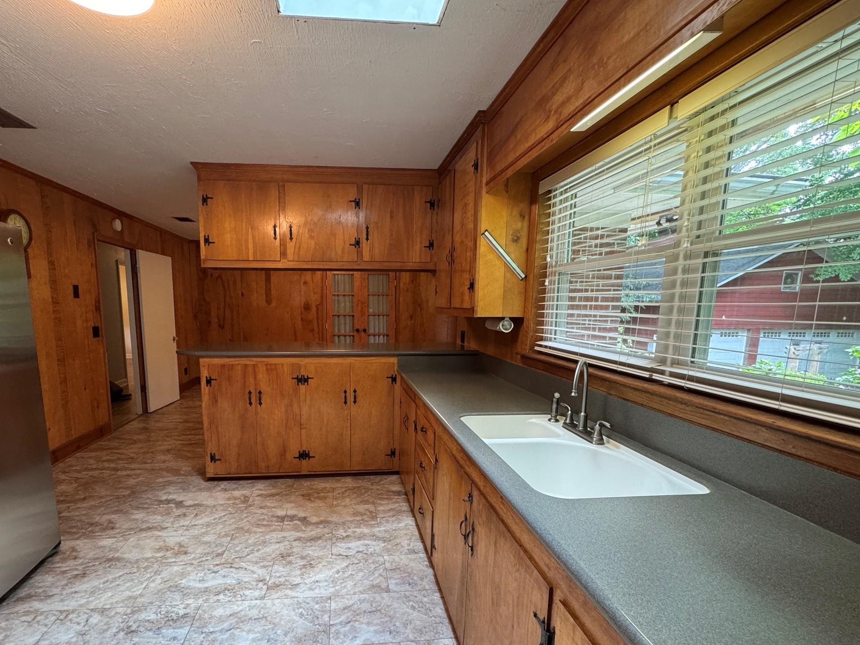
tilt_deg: -9.5
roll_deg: -1.1
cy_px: 368
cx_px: 378
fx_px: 422
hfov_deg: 90.6
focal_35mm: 17
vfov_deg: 74.3
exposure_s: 1/60
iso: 400
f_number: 2.2
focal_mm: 2.22
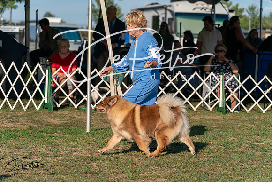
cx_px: 136
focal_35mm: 125
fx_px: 945
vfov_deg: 11.0
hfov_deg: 16.4
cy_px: 91
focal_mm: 125
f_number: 5
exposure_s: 1/2000
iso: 320
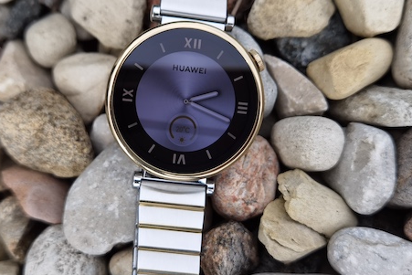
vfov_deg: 26.5
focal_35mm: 51
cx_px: 189
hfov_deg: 38.8
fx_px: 584
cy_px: 134
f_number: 1.9
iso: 50
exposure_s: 1/1066
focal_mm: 6.71
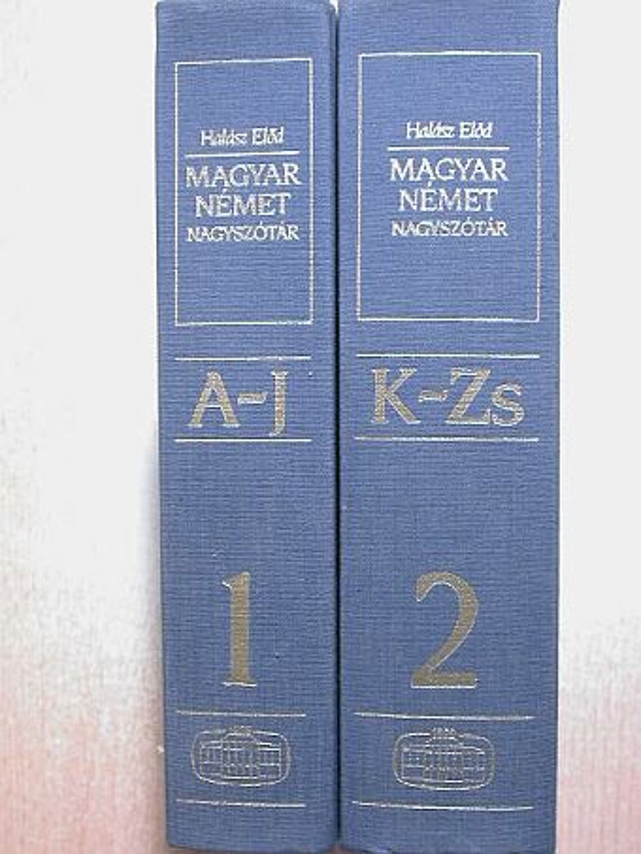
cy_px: 427
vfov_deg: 36.8
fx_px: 1283
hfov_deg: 28.0
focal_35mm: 52
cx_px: 320
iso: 100
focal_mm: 10.9
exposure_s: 1/21.3
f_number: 3.3
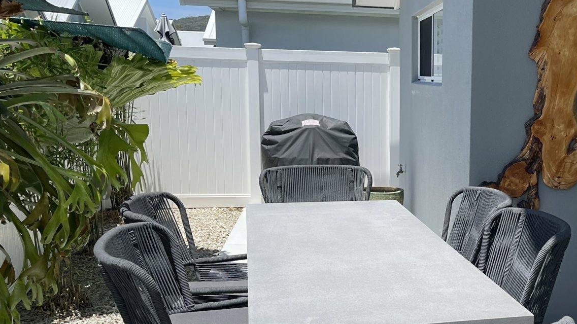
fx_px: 704
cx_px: 484
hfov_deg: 42.1
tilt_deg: -10.2
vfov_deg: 25.9
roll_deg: -1.9
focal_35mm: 46
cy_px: 200
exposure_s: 1/2660
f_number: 1.6
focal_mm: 5.1
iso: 32
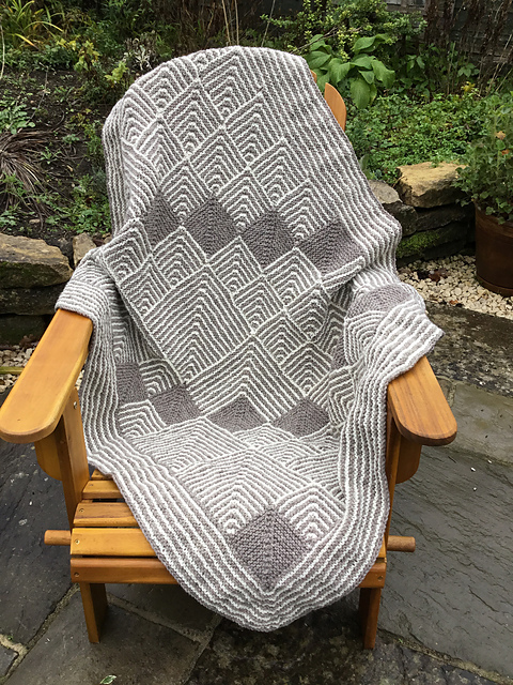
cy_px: 342
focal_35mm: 31
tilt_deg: -34.2
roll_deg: +0.5
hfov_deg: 45.4
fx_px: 613
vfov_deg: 58.4
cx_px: 256
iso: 50
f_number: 2.4
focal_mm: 3.3
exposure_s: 1/100
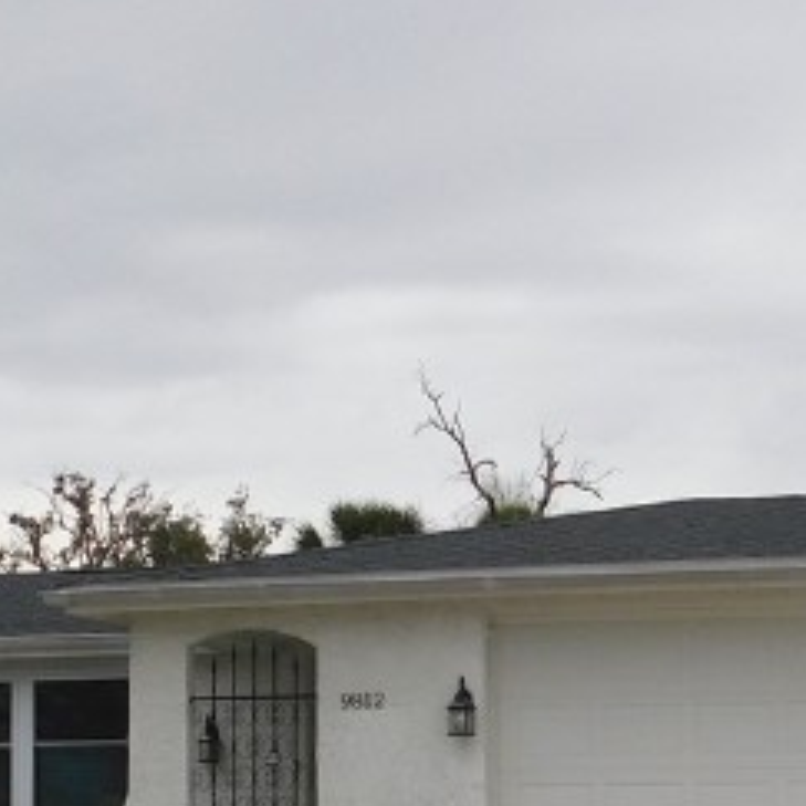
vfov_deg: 18.6
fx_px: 2450
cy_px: 514
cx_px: 285
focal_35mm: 93
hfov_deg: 18.6
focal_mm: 4.5
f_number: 3.1
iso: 125
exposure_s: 1/250
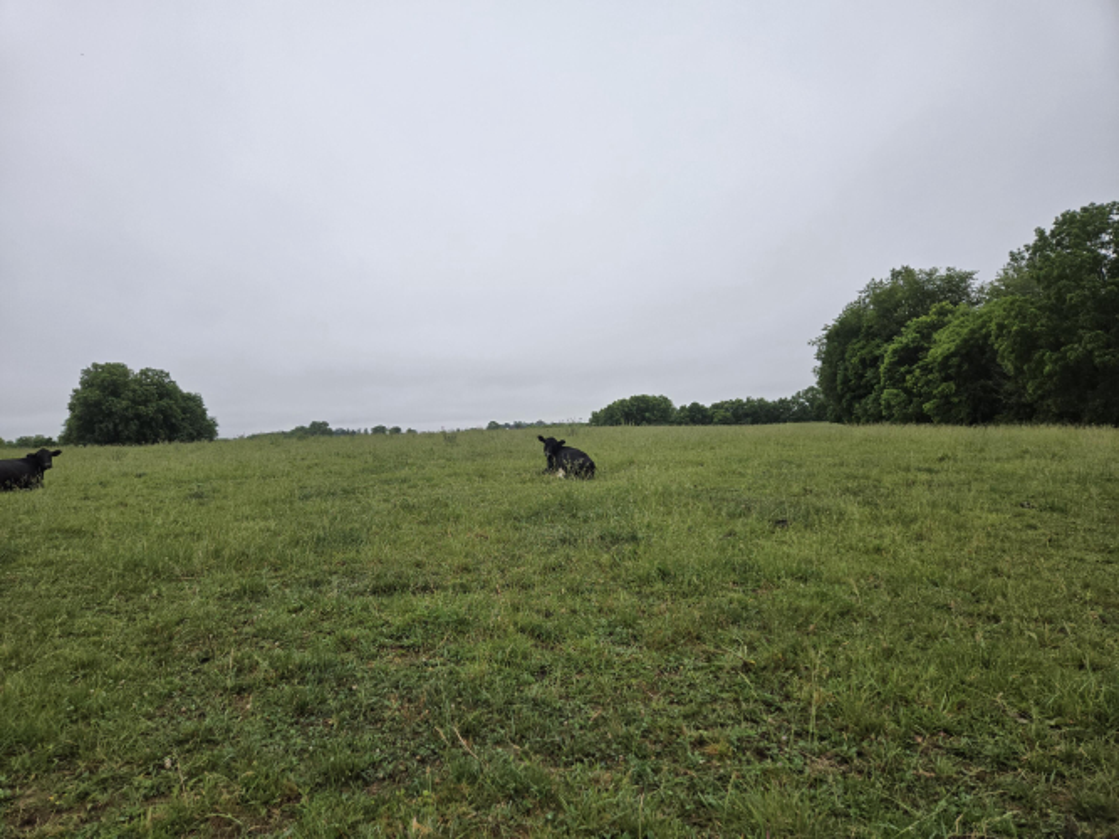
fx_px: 743
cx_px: 560
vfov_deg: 58.9
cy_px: 420
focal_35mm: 23
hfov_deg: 73.9
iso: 25
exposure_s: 1/1225
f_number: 1.8
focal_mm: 5.4
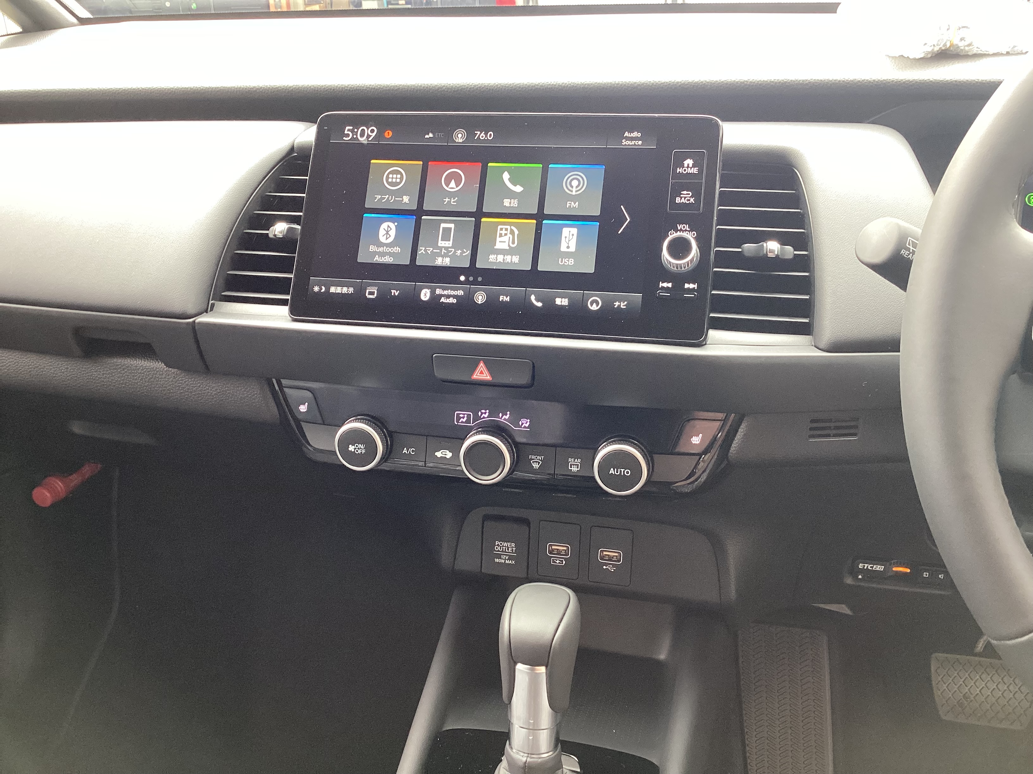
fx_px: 925
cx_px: 516
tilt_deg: -24.2
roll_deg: +1.1
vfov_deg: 45.4
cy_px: 387
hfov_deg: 58.4
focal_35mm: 31
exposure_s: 1/60
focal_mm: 3.3
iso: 160
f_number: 2.4
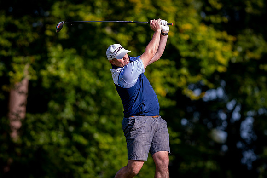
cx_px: 134
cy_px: 89
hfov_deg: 4.6
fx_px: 3338
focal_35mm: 450
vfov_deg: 3.1
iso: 200
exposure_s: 1/1600
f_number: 2.8
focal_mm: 300
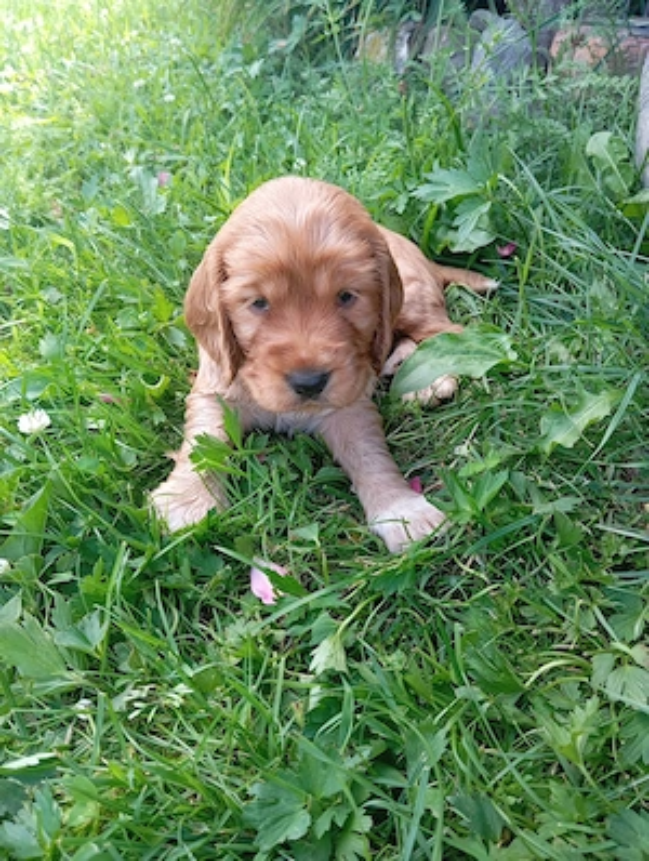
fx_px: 698
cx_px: 324
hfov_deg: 49.9
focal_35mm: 28
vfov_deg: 63.4
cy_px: 430
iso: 236
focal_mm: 4.22
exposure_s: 1/100
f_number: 1.8
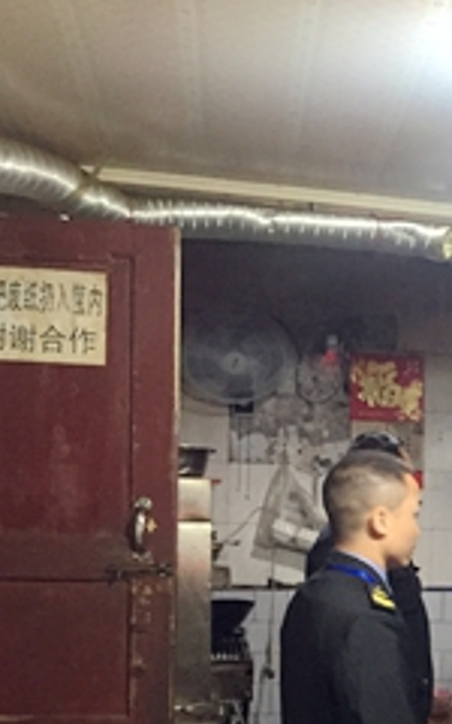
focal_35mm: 64
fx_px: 1261
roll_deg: -1.4
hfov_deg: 18.2
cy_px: 557
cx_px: 663
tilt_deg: -1.5
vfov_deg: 31.3
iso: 200
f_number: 2.2
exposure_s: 1/33
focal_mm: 4.15
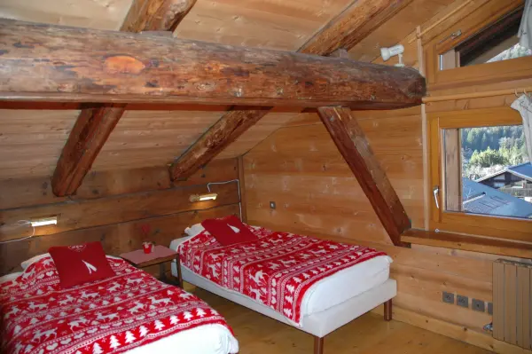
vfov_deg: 47.9
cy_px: 177
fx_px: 399
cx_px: 266
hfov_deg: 67.4
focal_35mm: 27
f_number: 3.5
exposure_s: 1/60
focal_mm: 18
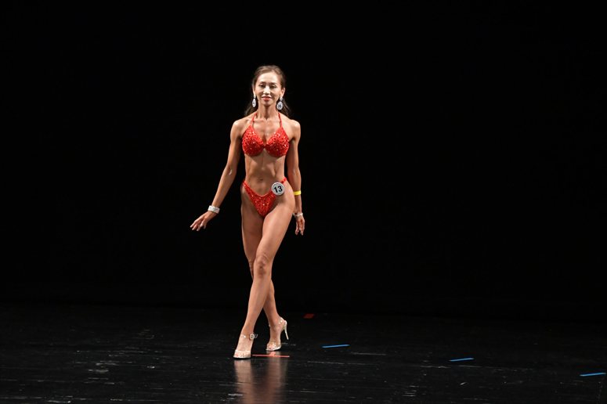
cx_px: 304
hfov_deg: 7.6
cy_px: 202
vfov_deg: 5.1
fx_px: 4550
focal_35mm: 270
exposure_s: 1/400
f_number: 5.6
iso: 3200
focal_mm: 180
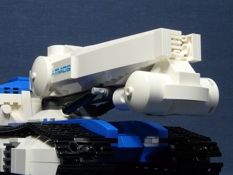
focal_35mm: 76
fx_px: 512
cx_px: 103
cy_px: 96
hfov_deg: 25.6
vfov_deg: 19.4
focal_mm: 7.9
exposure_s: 1/8
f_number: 5.6
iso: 100
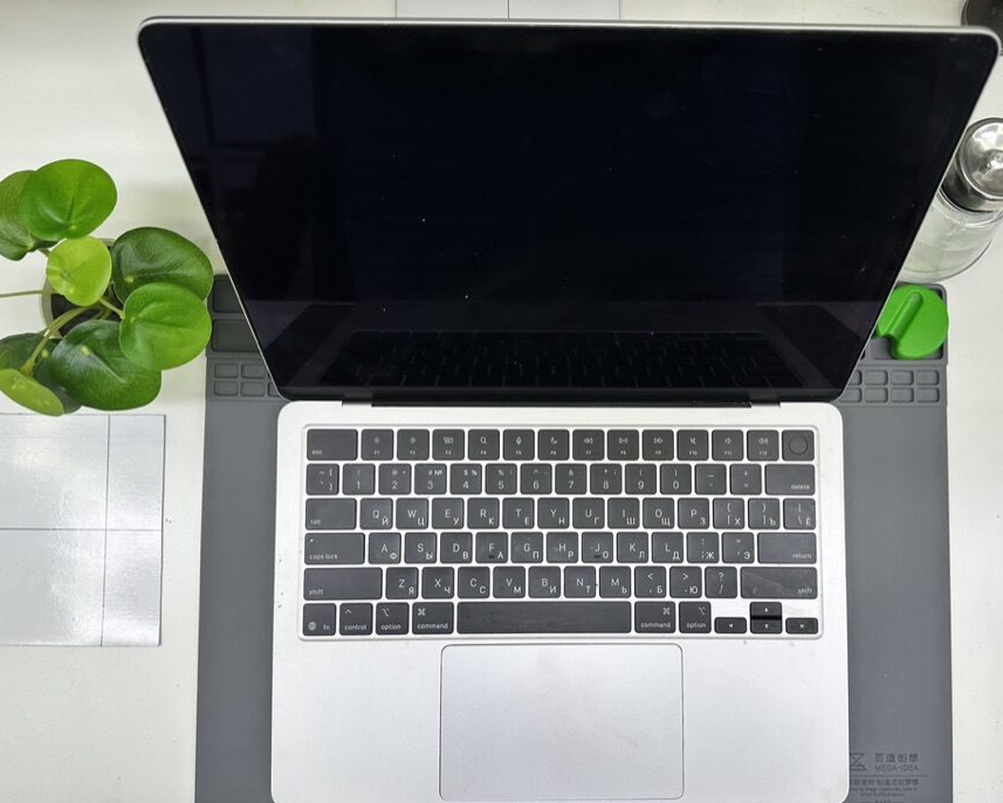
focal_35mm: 28
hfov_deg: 62.0
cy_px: 436
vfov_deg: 51.5
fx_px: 831
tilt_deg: -87.3
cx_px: 557
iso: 64
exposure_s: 1/243
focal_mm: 6.86
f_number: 1.78
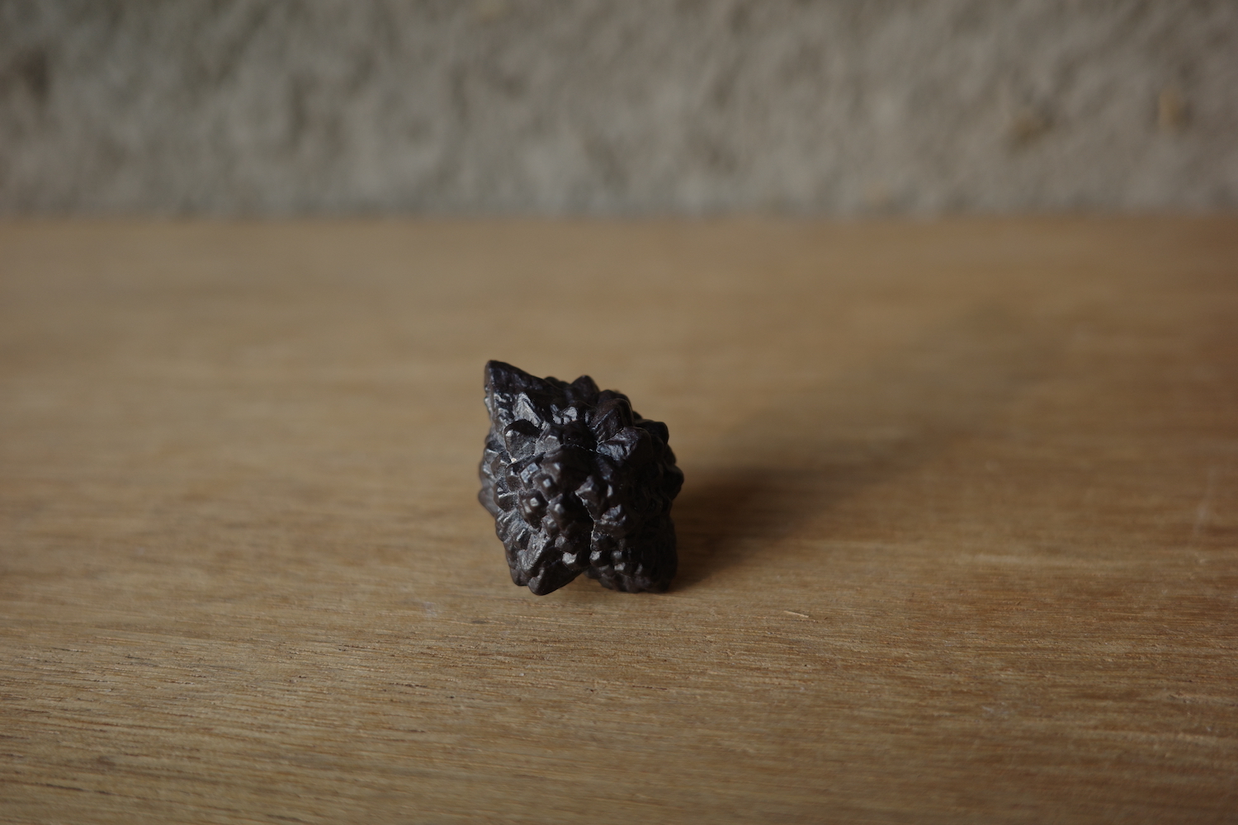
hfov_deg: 48.5
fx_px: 1375
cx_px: 619
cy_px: 412
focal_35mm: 40
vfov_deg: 33.4
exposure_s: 1/100
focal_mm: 26
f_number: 2.8
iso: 200
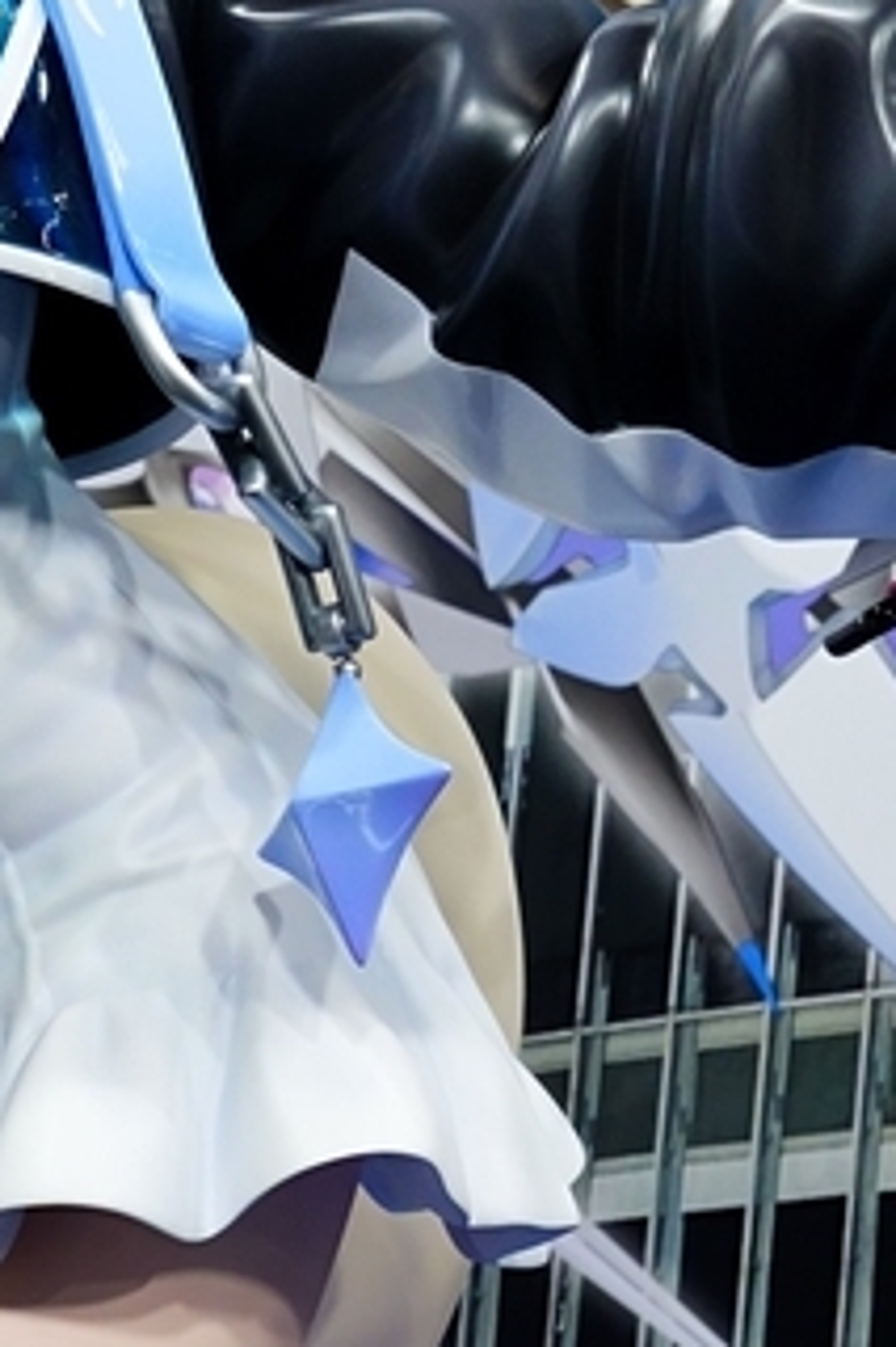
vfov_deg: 13.7
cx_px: -198
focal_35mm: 150
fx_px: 5606
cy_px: 581
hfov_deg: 9.0
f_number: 9
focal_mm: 40
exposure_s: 1/40
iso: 1000
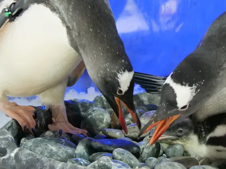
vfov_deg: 10.8
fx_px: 894
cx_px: 170
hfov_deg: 14.3
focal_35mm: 137
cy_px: 62
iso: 2500
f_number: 4.5
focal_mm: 34
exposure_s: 1/80
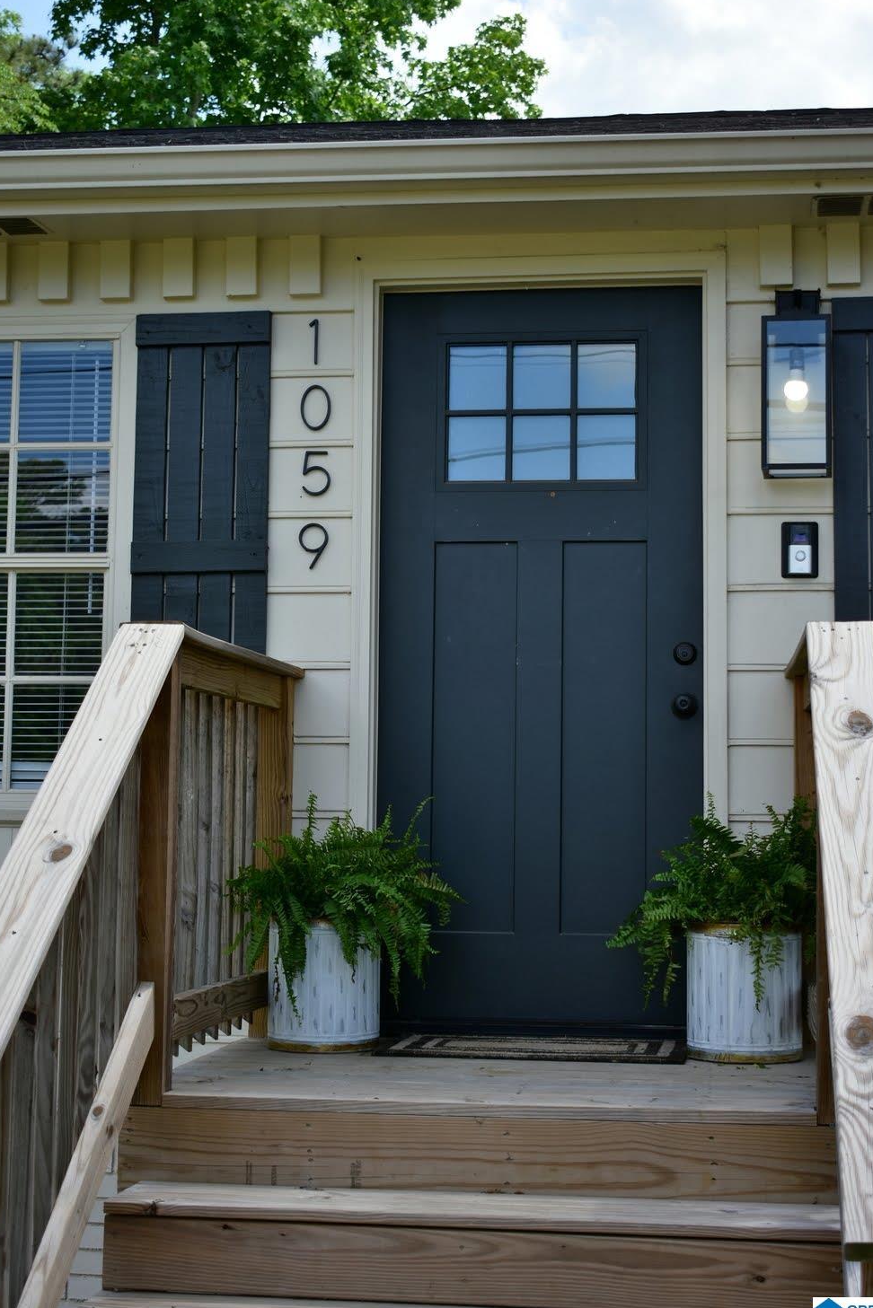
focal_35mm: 56
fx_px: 2036
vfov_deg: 35.6
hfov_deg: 24.2
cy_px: 620
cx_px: 441
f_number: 4.5
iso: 250
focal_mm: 34
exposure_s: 1/800
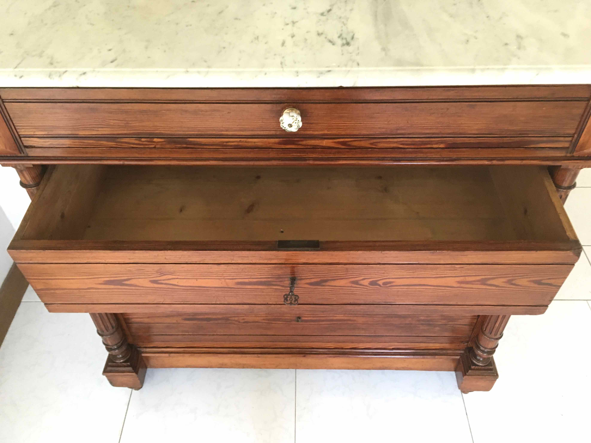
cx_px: 296
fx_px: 495
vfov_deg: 48.2
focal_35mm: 29
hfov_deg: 61.7
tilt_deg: -46.5
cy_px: 222
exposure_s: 1/33
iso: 200
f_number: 2.2
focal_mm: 4.15
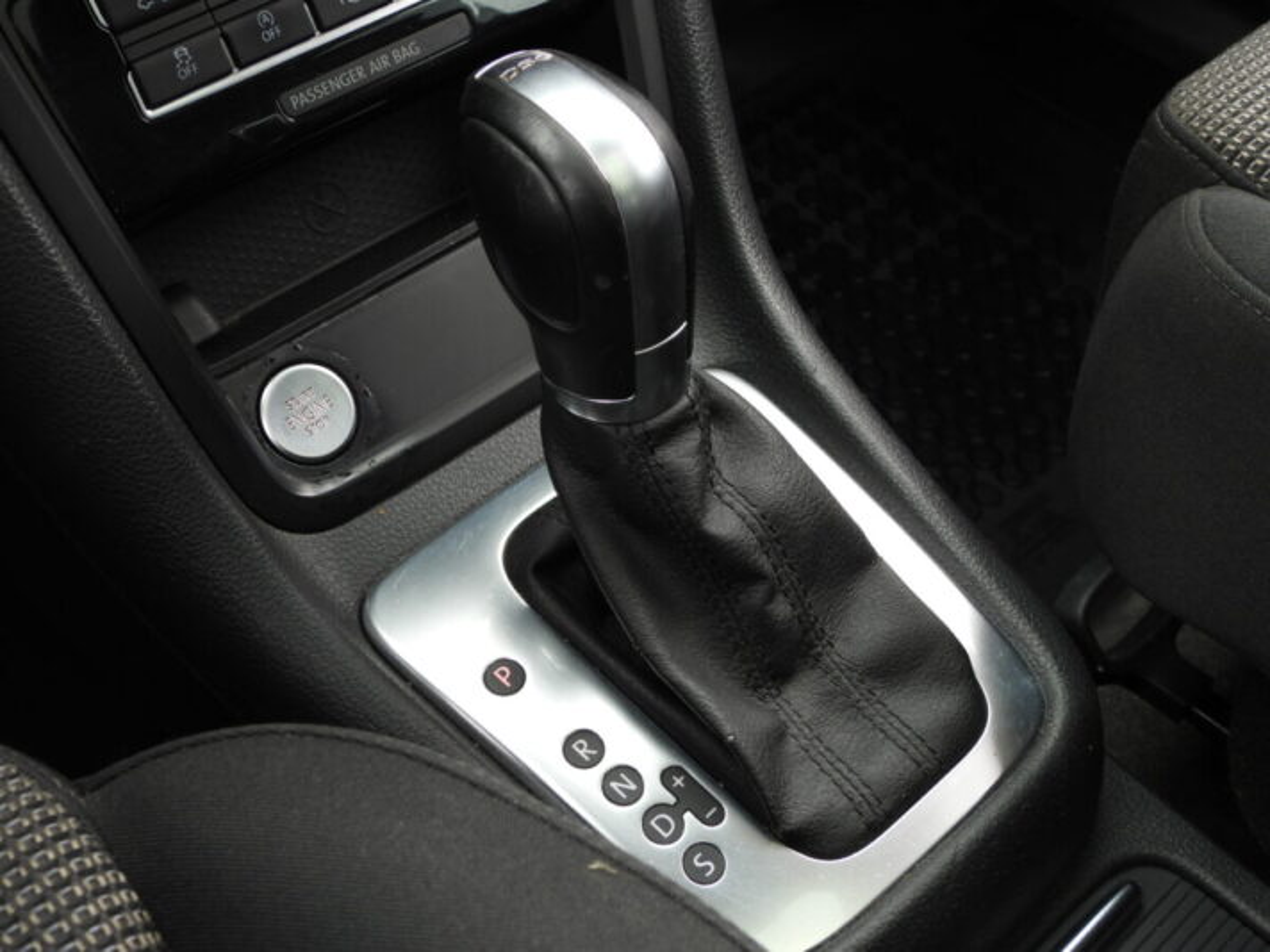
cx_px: 635
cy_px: 476
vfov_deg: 32.9
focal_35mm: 44
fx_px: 1614
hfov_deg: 42.9
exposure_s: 1/50
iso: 100
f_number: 3.2
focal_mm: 7.9
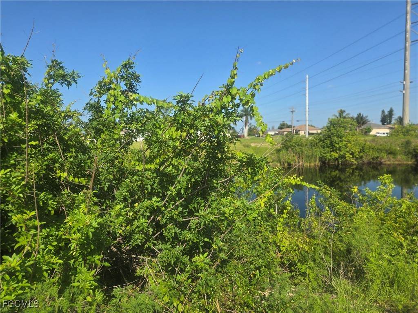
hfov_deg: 73.9
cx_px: 209
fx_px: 278
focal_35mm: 23
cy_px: 156
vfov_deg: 58.9
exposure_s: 1/1884
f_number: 1.8
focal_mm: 5.4
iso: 25
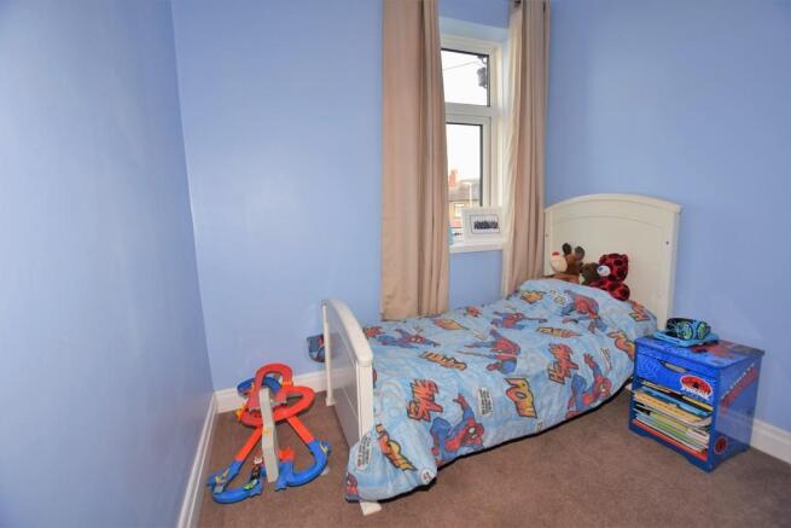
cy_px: 264
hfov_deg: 100.4
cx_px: 396
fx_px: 330
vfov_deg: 77.4
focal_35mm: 15
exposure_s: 1/60
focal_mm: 10
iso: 100
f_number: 4.5
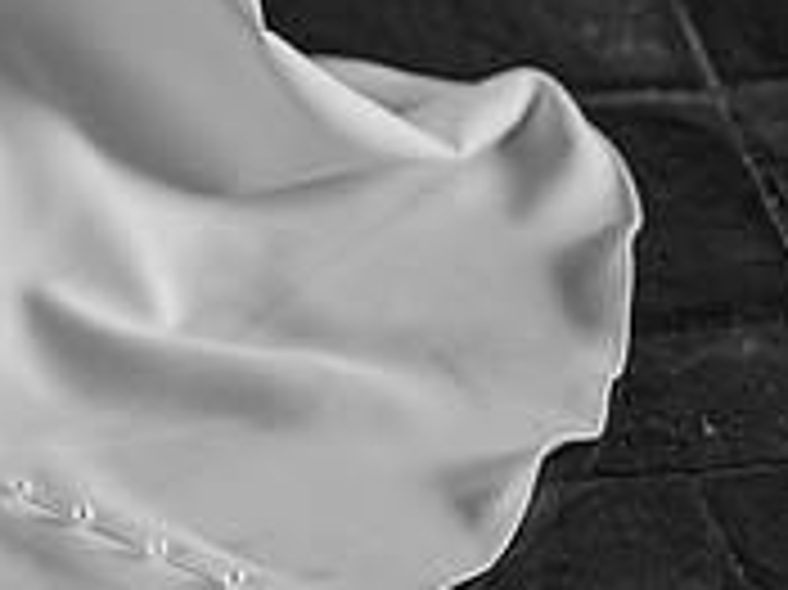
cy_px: 378
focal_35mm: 271
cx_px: -257
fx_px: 6165
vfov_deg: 5.5
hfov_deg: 7.2
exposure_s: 1/200
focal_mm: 85
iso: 180
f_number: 1.8
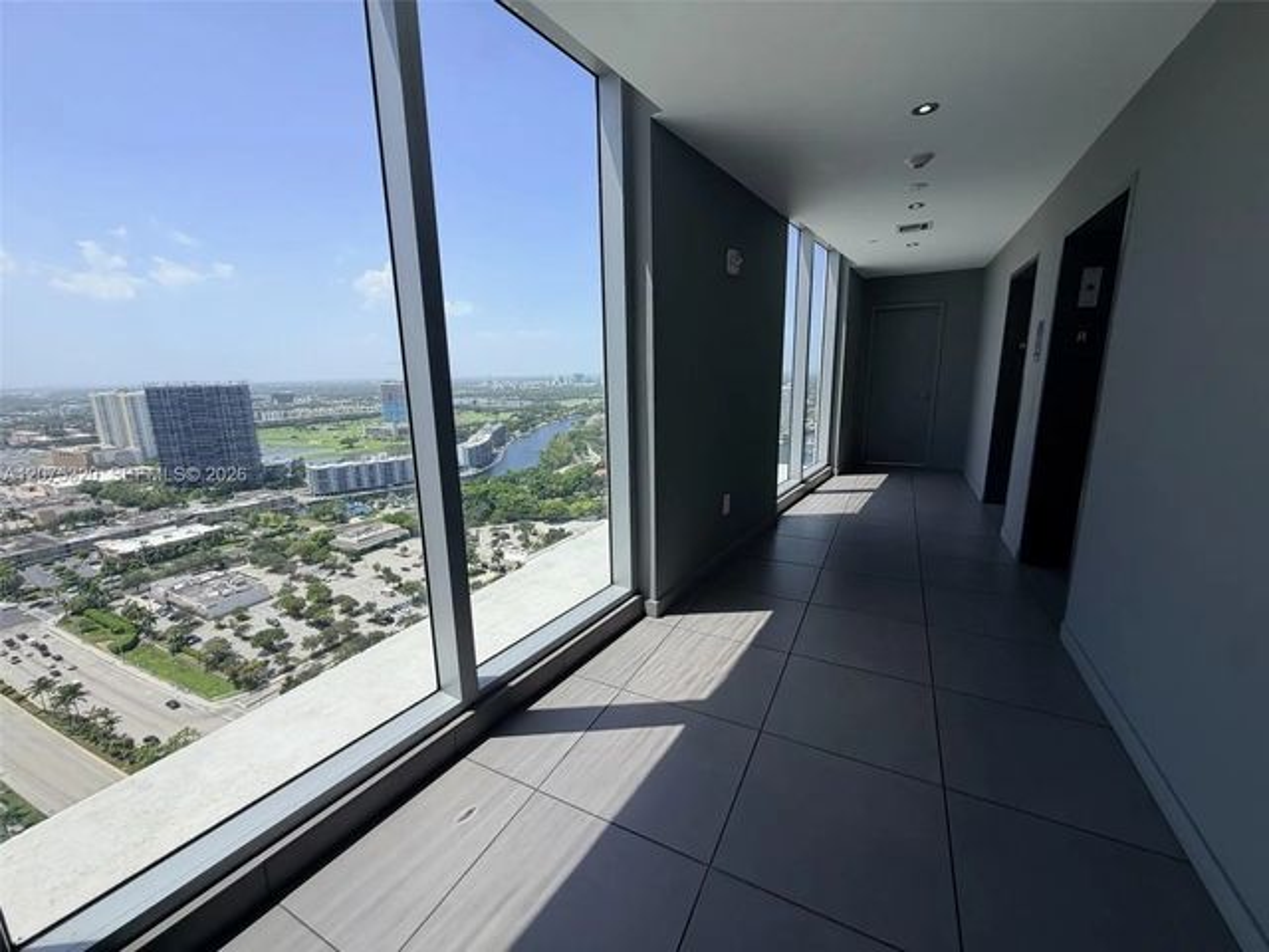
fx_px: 513
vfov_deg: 85.7
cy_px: 476
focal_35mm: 14
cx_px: 634
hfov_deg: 102.1
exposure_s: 1/569
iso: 40
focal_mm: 2.22
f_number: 2.2
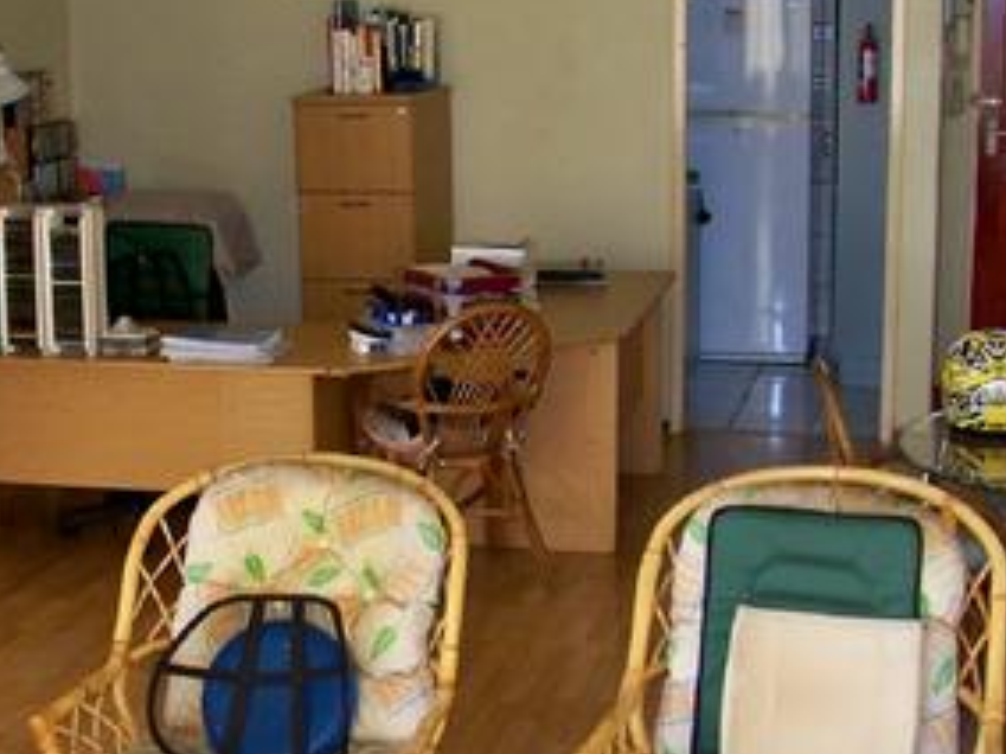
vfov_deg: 20.9
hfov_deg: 27.5
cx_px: 288
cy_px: 501
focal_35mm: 70
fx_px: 2033
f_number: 2.8
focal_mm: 5.85
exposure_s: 1/30
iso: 200
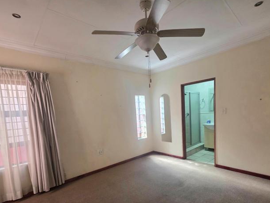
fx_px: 133
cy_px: 127
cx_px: 142
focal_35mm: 17
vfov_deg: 73.5
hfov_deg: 91.0
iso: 250
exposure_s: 1/101
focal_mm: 2.2
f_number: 1.9
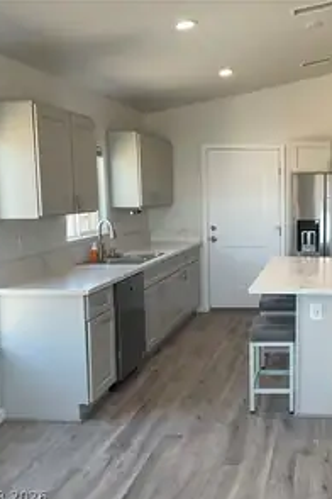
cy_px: 253
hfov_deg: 30.8
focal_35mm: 41
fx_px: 567
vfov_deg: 47.4
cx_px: 313
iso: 64
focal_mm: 3
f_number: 1.8
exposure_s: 1/120
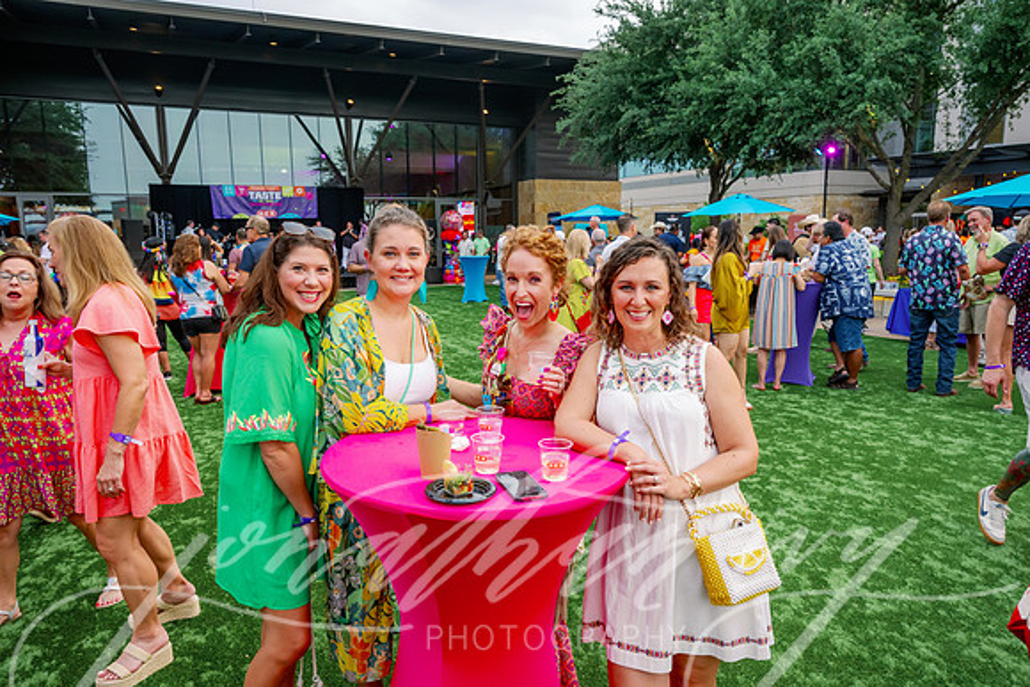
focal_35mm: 26
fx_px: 744
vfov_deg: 49.6
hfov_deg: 69.4
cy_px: 344
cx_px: 515
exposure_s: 1/200
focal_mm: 26
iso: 640
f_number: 5
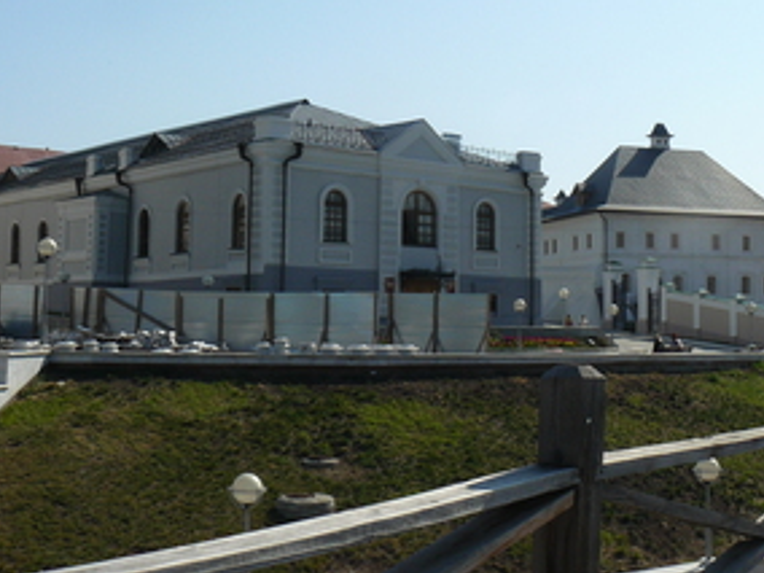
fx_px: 1258
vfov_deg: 25.6
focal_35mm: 57
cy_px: 207
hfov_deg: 33.6
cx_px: 476
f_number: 7.1
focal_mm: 6
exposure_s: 1/400
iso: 100
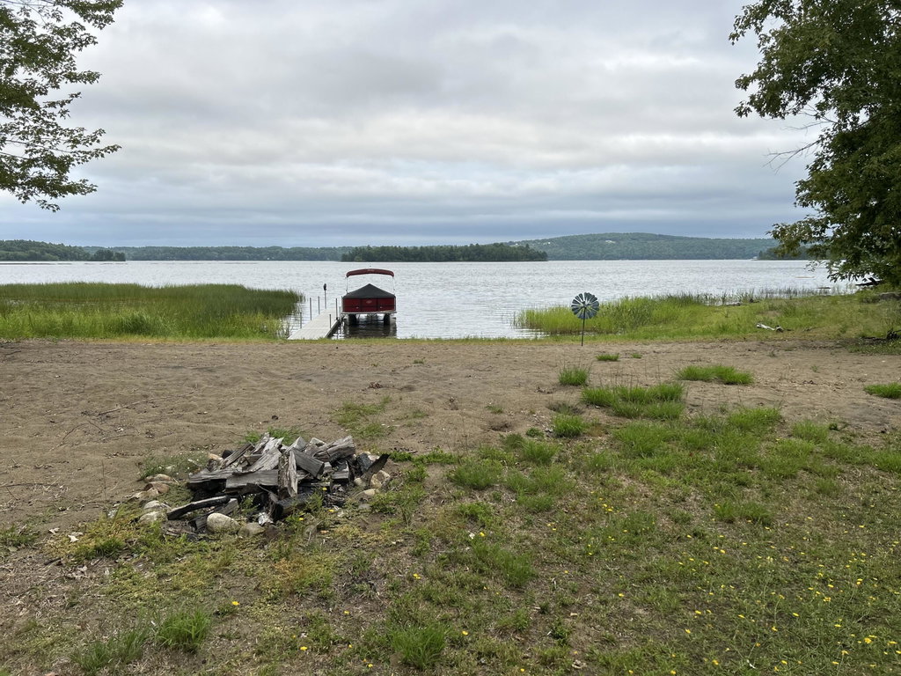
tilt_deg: -6.6
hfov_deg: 67.3
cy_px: 338
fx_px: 677
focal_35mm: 26
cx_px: 450
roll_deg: +0.4
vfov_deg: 53.1
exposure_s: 1/1377
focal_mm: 5.7
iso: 50
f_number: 1.5
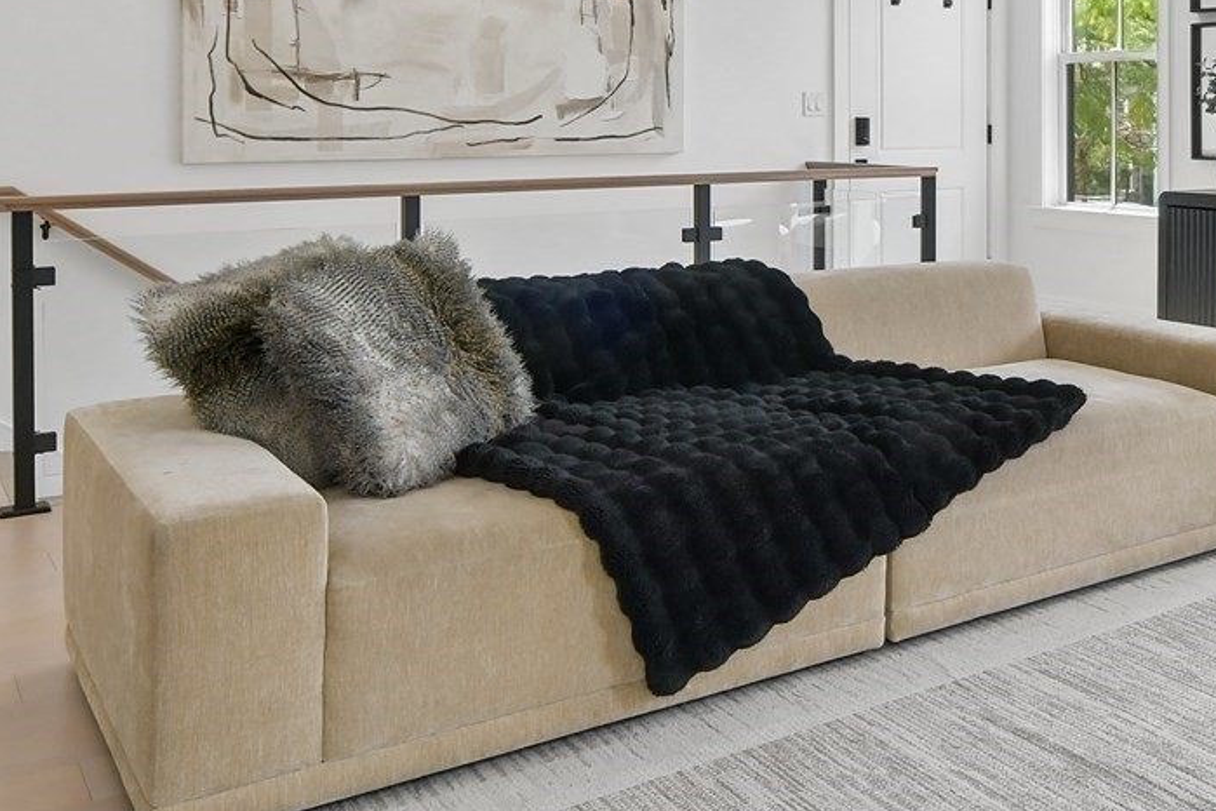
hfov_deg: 44.1
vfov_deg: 31.6
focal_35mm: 41
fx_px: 1385
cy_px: 137
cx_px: 1040
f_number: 9
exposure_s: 1/80
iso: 640
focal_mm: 14
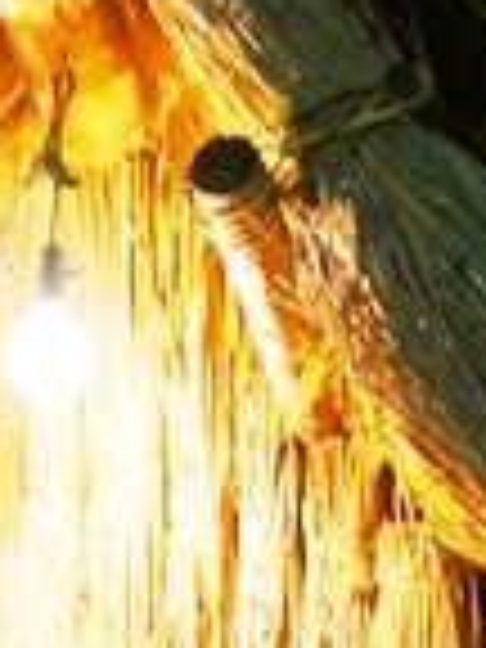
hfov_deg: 8.8
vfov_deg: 10.4
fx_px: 3158
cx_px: 166
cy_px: 1458
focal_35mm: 169
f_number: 4
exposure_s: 1/40
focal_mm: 21
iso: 1600
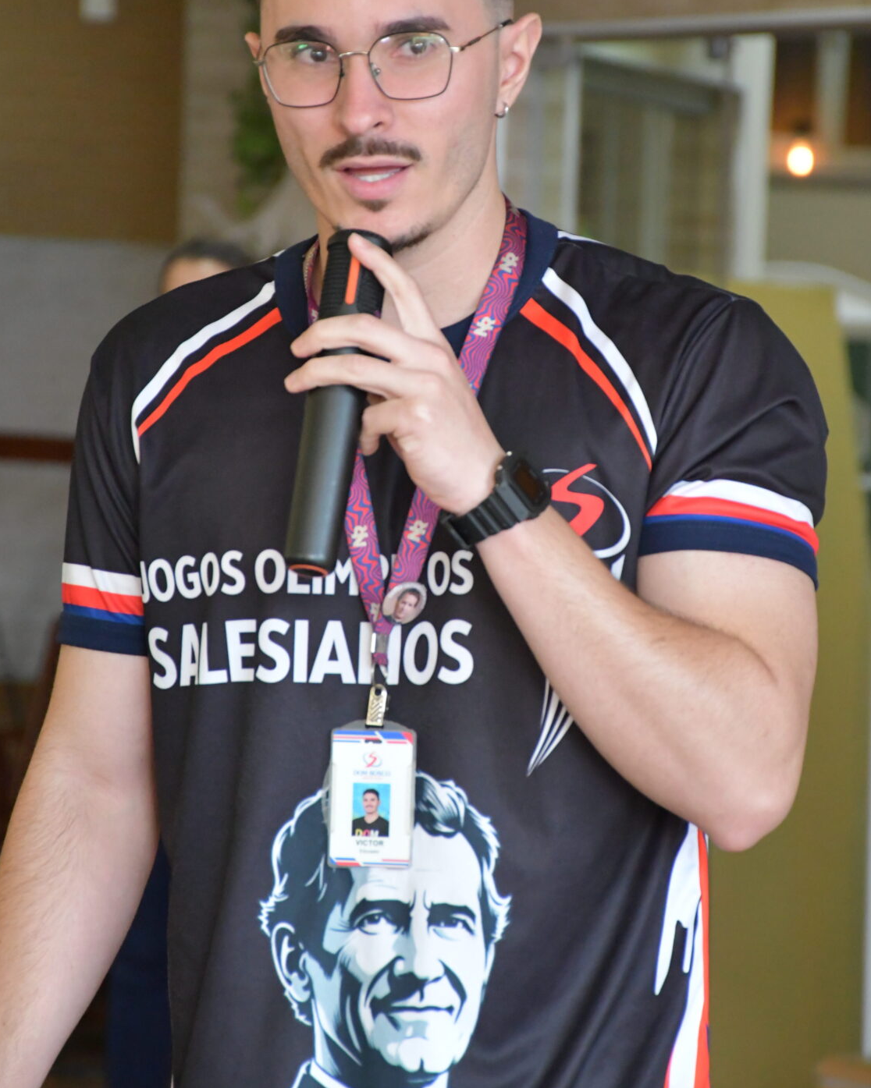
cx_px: 471
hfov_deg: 7.1
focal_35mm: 217
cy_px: 422
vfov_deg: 8.9
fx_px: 6992
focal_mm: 112
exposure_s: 1/125
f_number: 5.6
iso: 4500
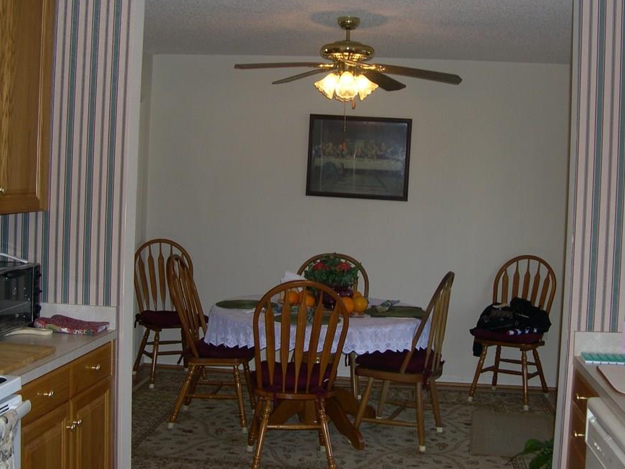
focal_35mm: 45
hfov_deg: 42.0
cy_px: 212
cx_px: 333
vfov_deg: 32.2
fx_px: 813
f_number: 2.8
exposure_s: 1/60
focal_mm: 8
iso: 120
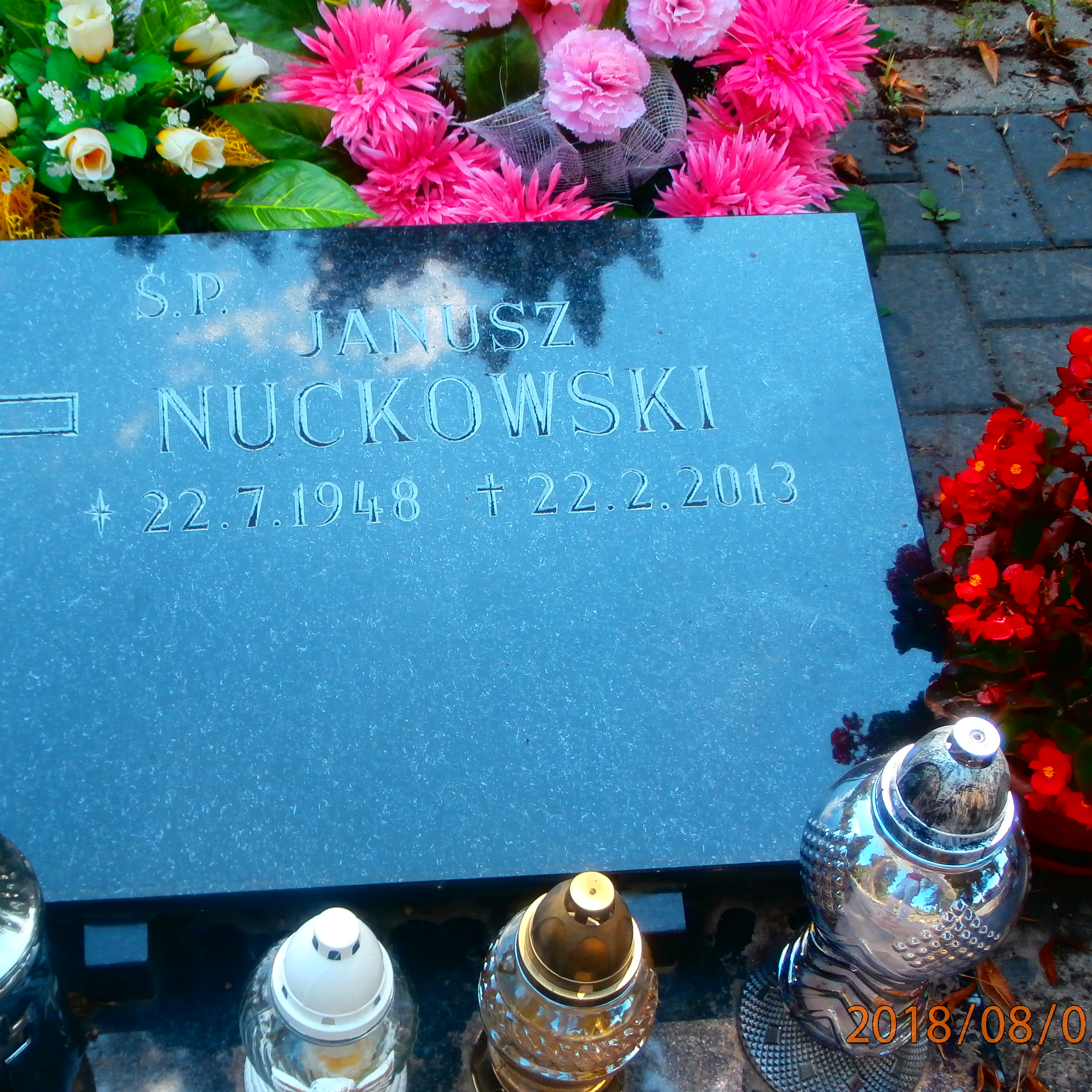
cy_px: 513
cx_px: 350
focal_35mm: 53
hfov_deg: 31.9
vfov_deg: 32.2
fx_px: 1892
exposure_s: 1/125
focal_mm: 6.67
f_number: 3.9
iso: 100
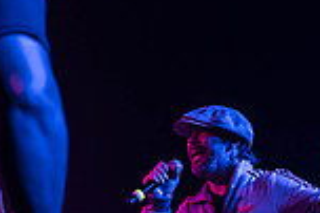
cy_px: 123
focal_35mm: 182
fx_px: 1616
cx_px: -77
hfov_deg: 11.1
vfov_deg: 7.5
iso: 3200
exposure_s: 1/320
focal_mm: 44
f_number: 2.8
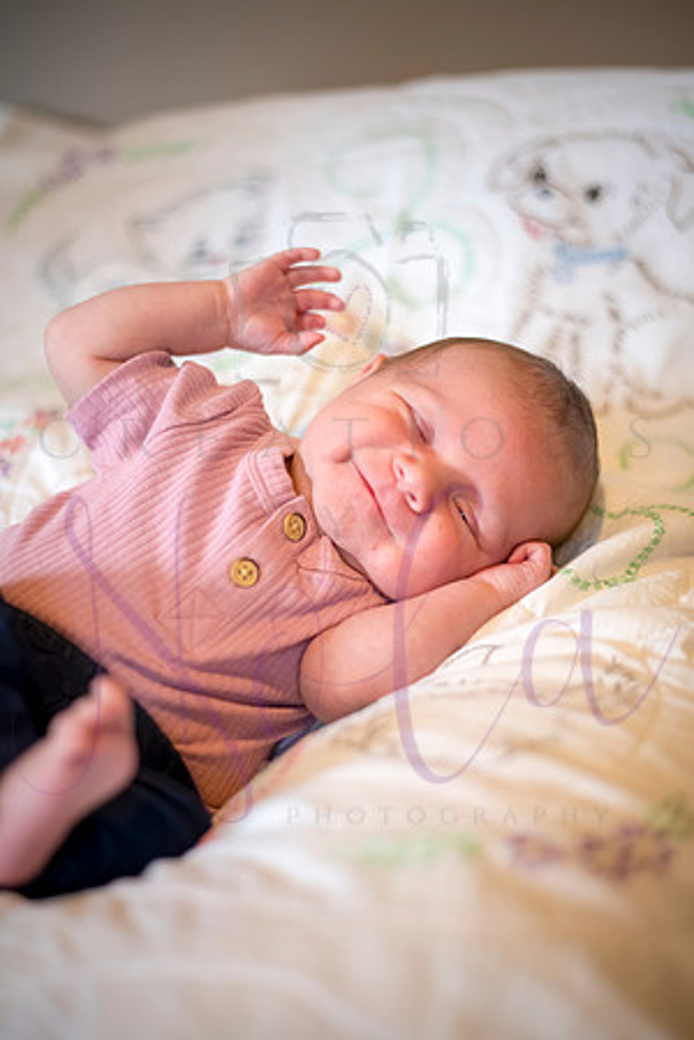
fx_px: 1446
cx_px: 347
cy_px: 520
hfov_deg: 27.0
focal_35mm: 50
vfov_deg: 39.6
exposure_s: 1/60
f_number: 2.2
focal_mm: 50
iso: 800
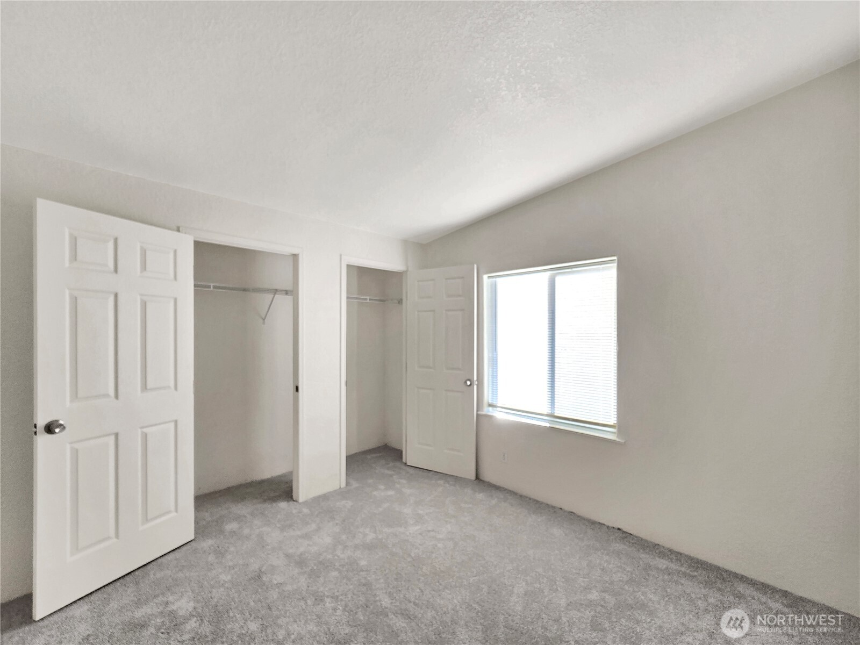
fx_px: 323
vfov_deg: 89.9
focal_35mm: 13
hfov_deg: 106.2
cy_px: 322
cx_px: 430
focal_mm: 2.2
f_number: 2.2
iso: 80
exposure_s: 1/120
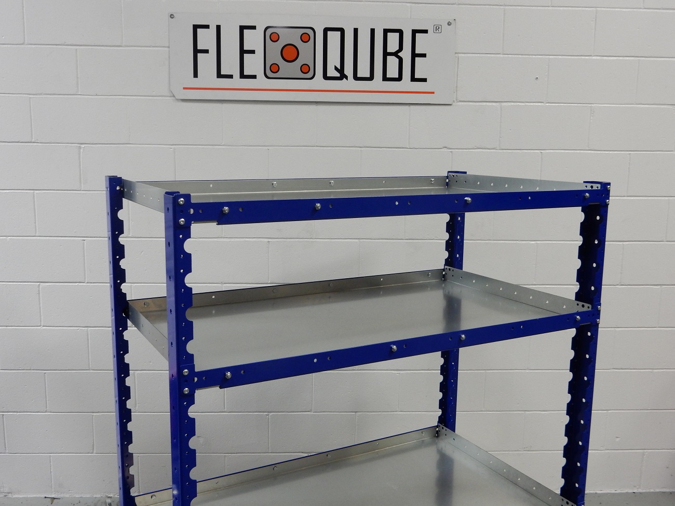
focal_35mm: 36
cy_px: 253
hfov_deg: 51.4
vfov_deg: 39.7
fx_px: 702
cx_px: 338
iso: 360
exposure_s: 1/30
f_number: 4
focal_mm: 6.4
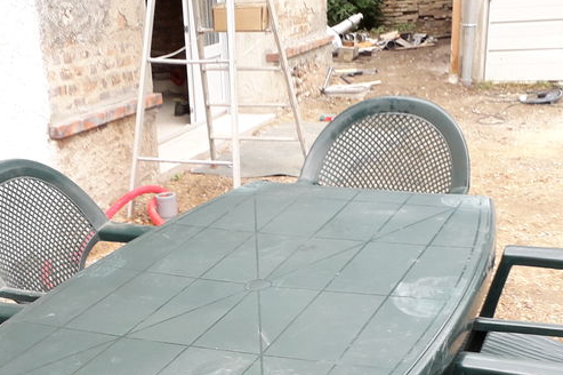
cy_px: 405
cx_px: 193
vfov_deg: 22.5
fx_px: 891
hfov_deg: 34.8
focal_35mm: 57
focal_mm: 3.6
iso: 40
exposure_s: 1/266
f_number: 1.9
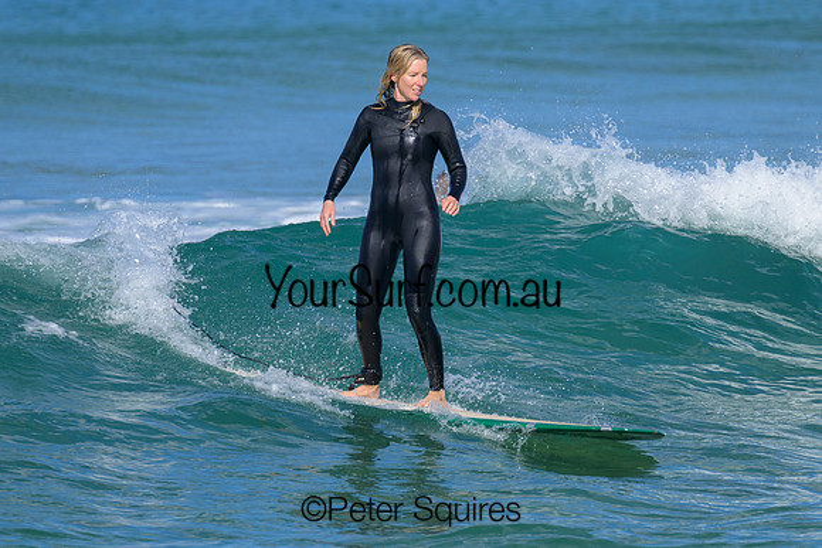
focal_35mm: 769
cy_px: 237
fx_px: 17561
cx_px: 370
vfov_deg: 1.8
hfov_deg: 2.7
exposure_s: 1/2000
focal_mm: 560
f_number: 8
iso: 500
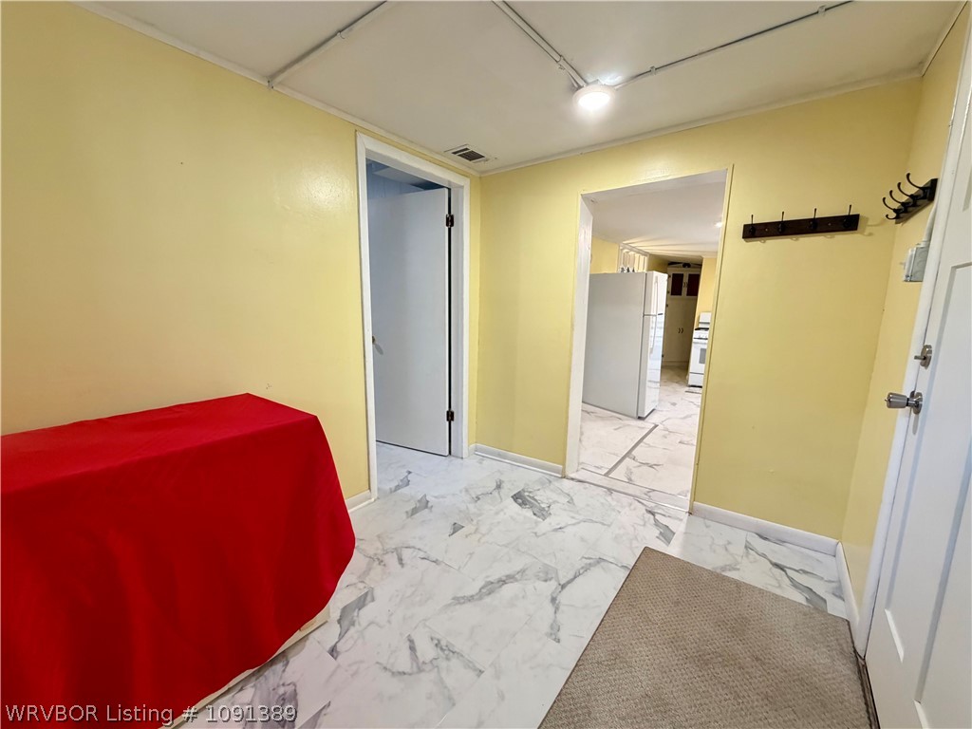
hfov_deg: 102.1
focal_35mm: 14
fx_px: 393
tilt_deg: -8.7
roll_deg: -1.1
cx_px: 486
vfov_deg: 85.7
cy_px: 364
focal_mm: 2.22
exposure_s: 1/60
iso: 400
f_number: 2.2
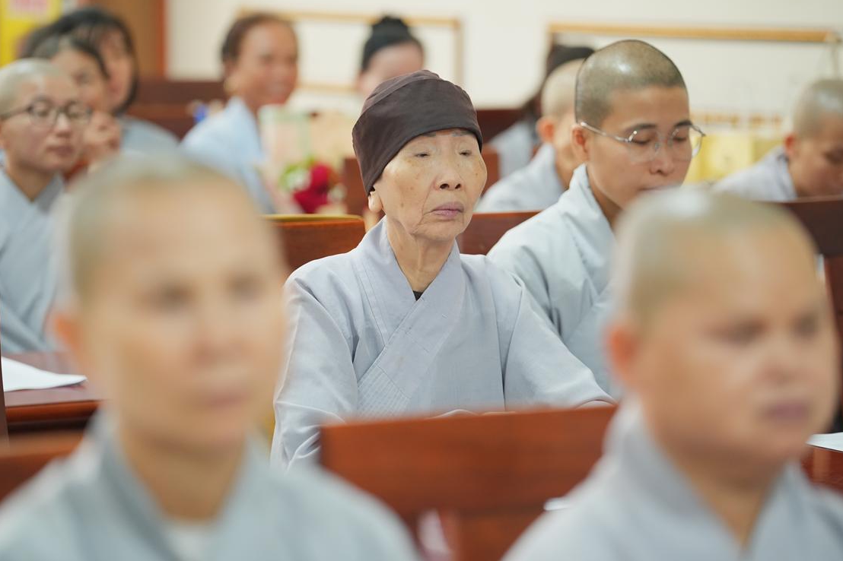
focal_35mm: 156
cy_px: 295
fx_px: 3652
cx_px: 418
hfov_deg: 13.2
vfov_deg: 8.8
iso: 3200
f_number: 2.8
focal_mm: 144
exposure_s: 1/125
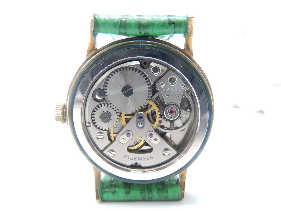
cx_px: 140
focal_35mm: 32
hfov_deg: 56.8
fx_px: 260
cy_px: 106
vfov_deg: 44.2
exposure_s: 1/30
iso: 800
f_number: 3.7
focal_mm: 5.7
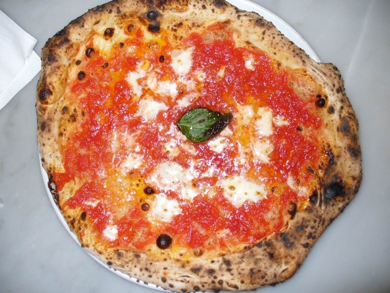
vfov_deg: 38.7
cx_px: 195
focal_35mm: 37
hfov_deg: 50.1
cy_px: 146
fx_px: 417
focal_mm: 6.1
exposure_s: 1/30
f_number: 2.8
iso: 100
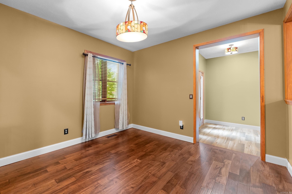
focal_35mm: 15
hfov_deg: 100.4
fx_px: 122
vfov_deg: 77.3
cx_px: 146
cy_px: 97
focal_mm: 10
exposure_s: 1.6
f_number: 8
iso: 400
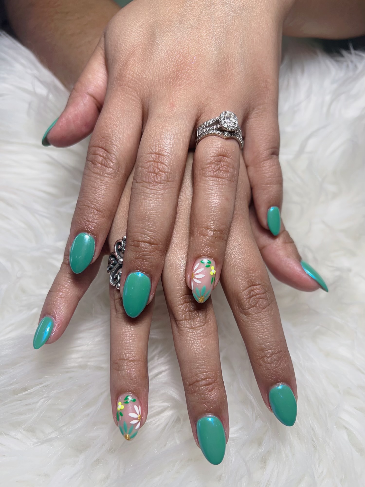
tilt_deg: -54.2
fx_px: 366
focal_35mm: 26
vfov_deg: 67.3
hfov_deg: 53.1
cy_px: 244
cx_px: 182
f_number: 1.5
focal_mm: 5.7
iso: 50
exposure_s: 1/345
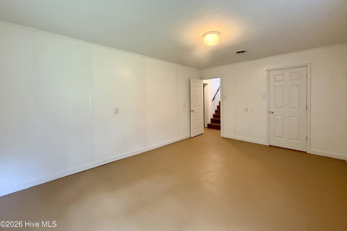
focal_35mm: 15
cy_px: 103
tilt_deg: -0.3
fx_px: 145
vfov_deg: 77.1
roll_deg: +0.3
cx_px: 178
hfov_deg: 100.4
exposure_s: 1/60
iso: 500
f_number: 2.2
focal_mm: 2.22
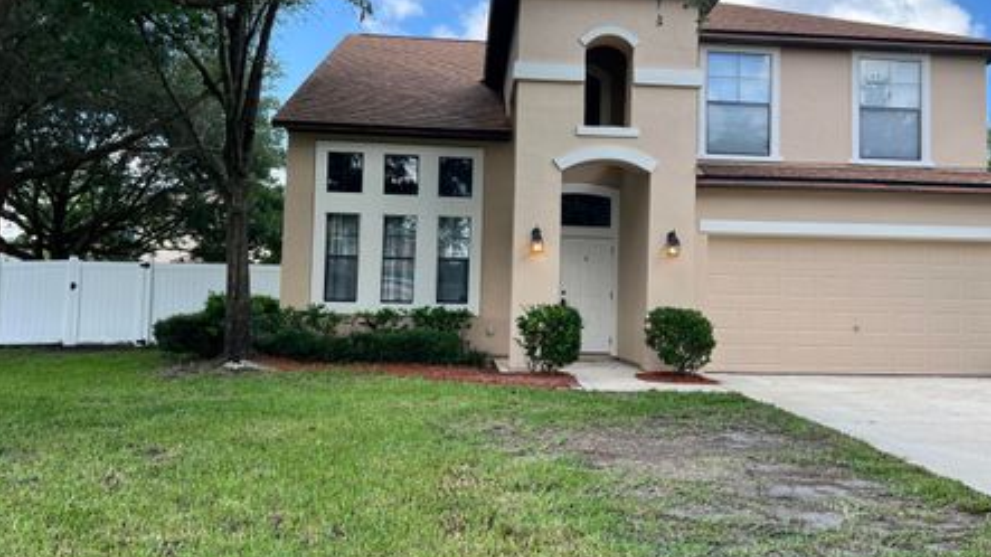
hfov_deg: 60.9
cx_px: 553
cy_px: 254
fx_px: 841
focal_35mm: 32
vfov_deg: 36.6
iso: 50
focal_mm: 5.7
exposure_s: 1/1147
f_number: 1.5
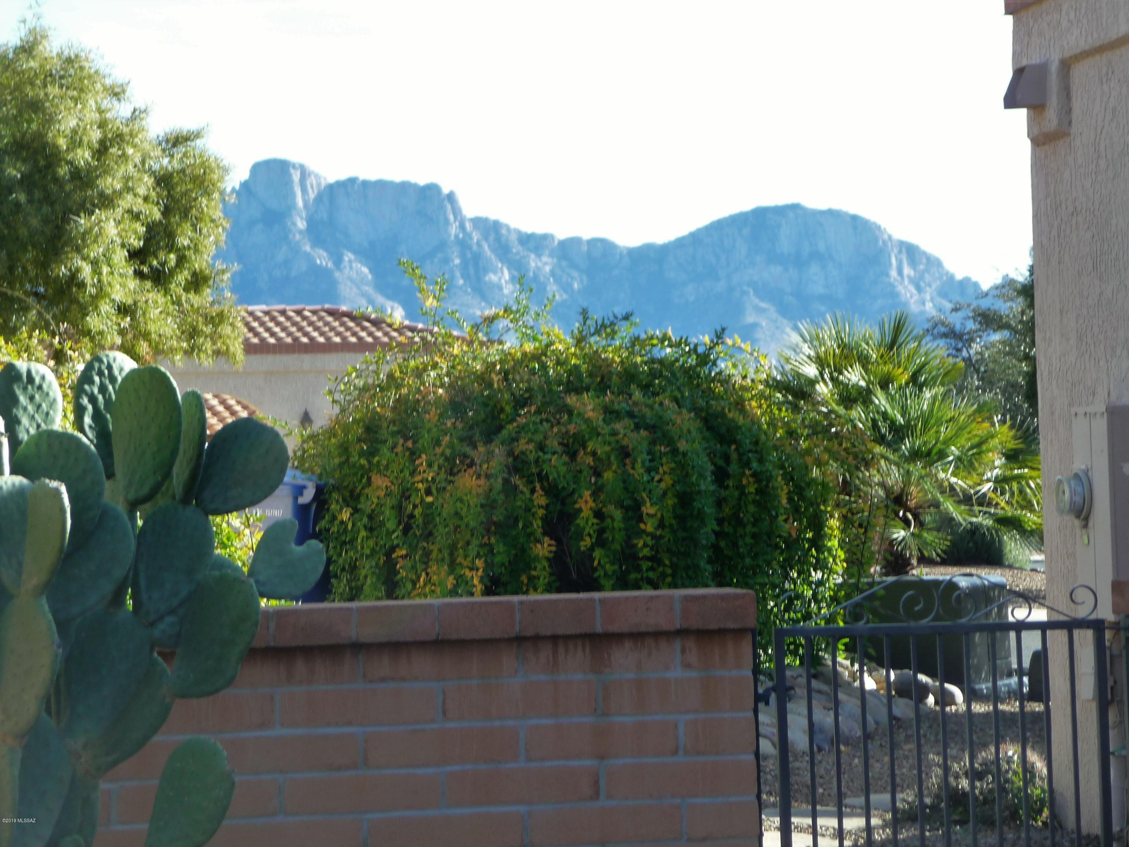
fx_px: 3359
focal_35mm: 103
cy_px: 424
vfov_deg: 14.4
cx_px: 564
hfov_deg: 19.1
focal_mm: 17.5
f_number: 4.7
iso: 160
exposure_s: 1/160
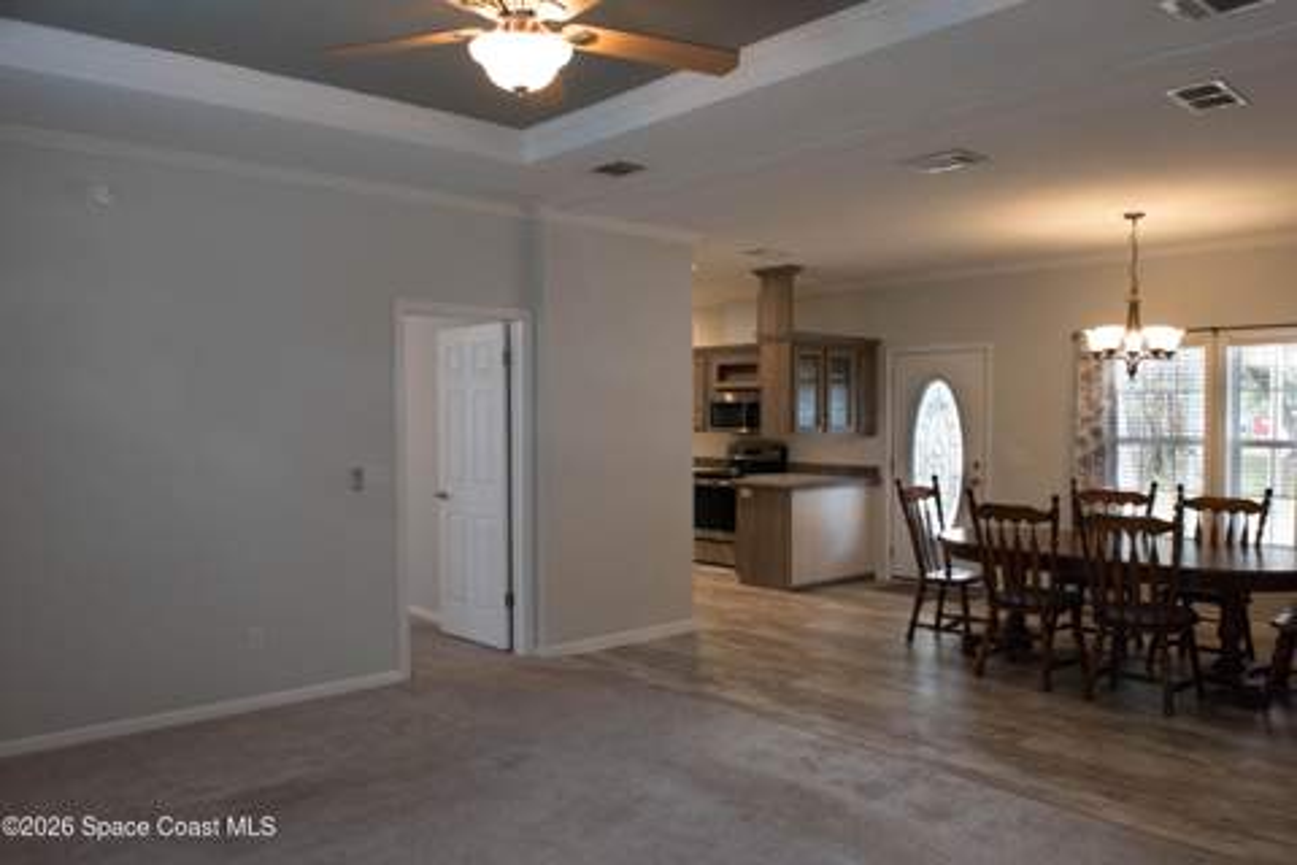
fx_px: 939
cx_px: 648
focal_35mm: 26
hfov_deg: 69.3
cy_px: 432
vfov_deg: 49.5
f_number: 8
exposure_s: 1/60
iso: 1600
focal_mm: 24
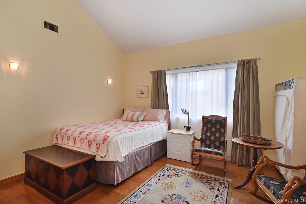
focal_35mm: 16
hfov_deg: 95.0
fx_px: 140
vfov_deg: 72.0
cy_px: 102
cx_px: 153
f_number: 7.1
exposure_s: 1/50
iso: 640
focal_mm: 11
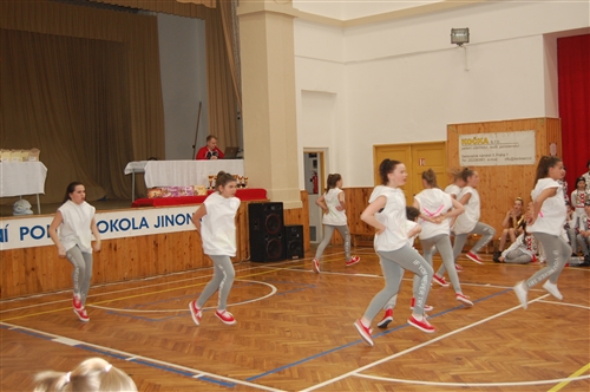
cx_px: 295
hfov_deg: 46.5
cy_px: 196
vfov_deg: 31.8
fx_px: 687
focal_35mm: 42
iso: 560
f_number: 4.2
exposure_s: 1/60
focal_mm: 28
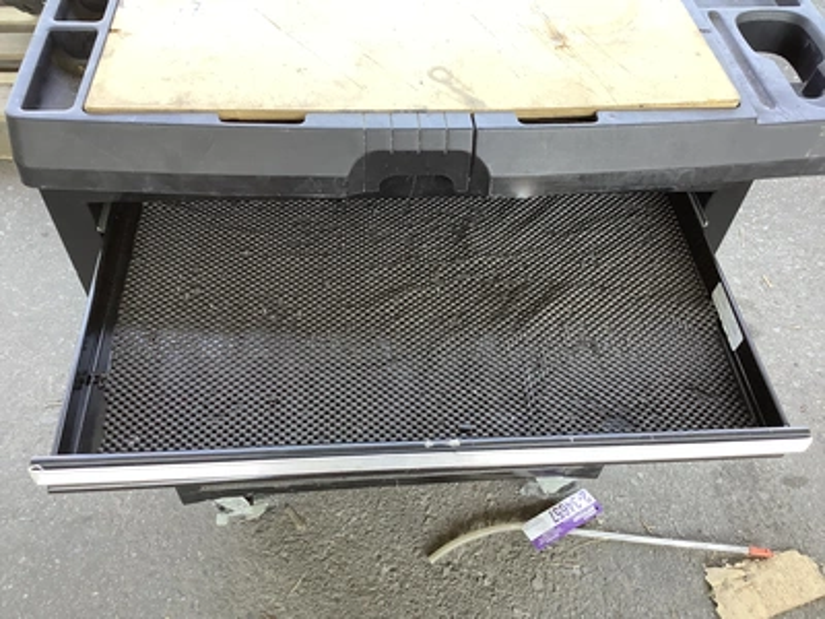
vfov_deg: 45.4
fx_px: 739
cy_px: 310
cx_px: 412
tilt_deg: -51.3
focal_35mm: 31
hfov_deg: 58.4
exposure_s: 1/100
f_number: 2.4
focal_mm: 3.3
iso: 64
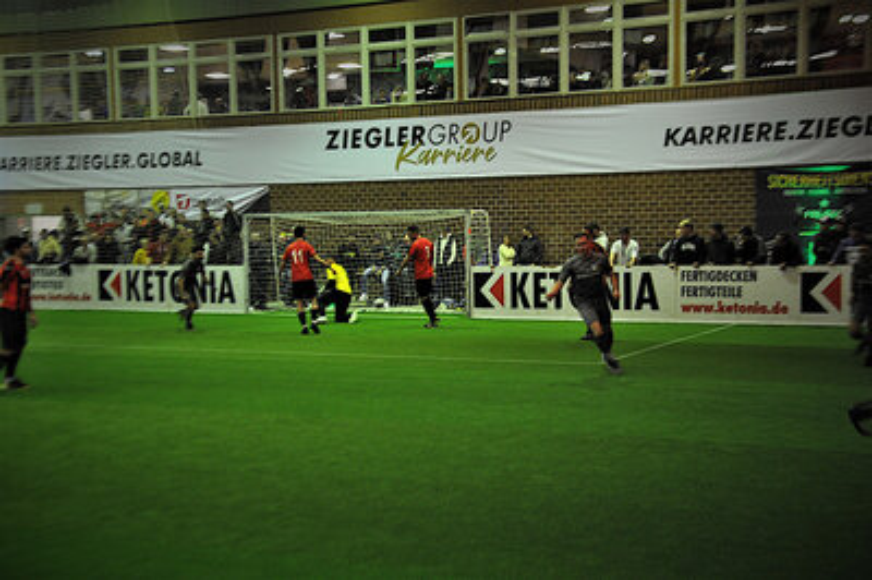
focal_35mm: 52
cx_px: 436
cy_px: 290
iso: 1600
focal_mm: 35
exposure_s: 1/30
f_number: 4.5
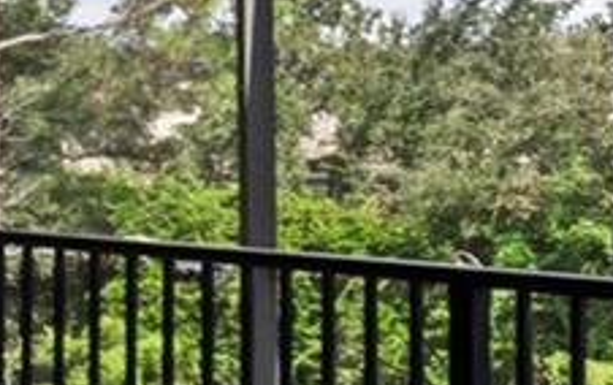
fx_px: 1807
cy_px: 138
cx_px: -678
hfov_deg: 15.0
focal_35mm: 108
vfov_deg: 12.2
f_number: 7.1
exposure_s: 1/10
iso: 100
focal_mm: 10
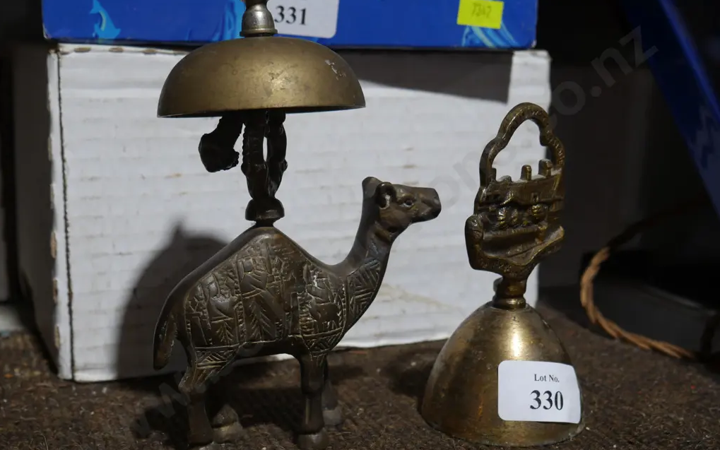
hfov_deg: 41.1
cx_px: 359
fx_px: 962
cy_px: 255
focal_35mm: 49
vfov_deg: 26.3
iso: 400
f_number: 5.1
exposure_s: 1/60
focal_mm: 23
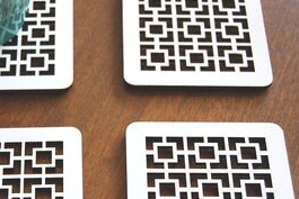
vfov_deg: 15.7
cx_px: 93
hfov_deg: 23.2
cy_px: 132
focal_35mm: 87
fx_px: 723
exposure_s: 1/100
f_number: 5
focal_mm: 32
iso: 200
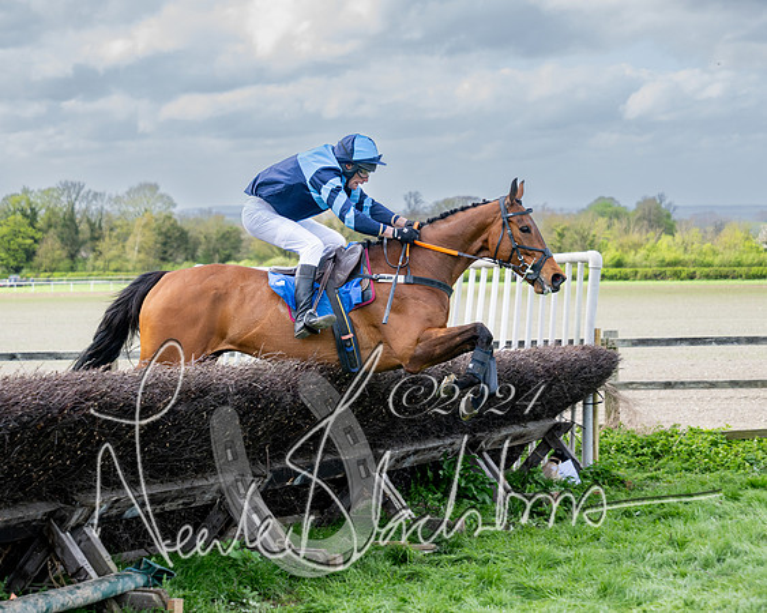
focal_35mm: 90
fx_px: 2045
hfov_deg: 21.2
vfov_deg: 17.0
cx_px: 292
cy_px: 263
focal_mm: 70
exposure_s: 1/1250
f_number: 3.5
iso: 400
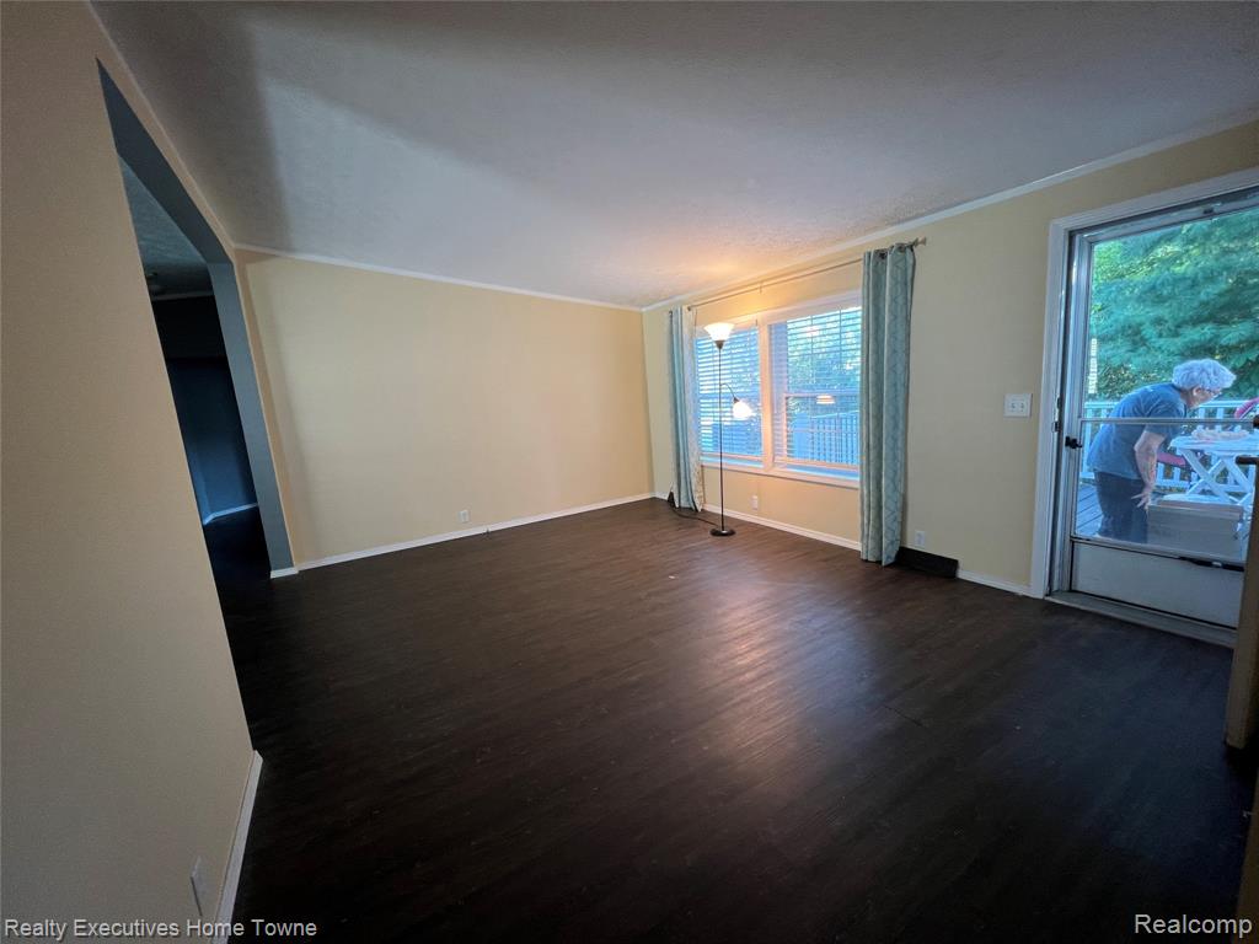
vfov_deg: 89.9
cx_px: 630
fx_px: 473
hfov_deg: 106.2
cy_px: 472
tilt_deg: -10.1
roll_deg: +5.1
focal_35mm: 13
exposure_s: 1/60
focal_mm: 1.57
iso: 125
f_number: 1.8
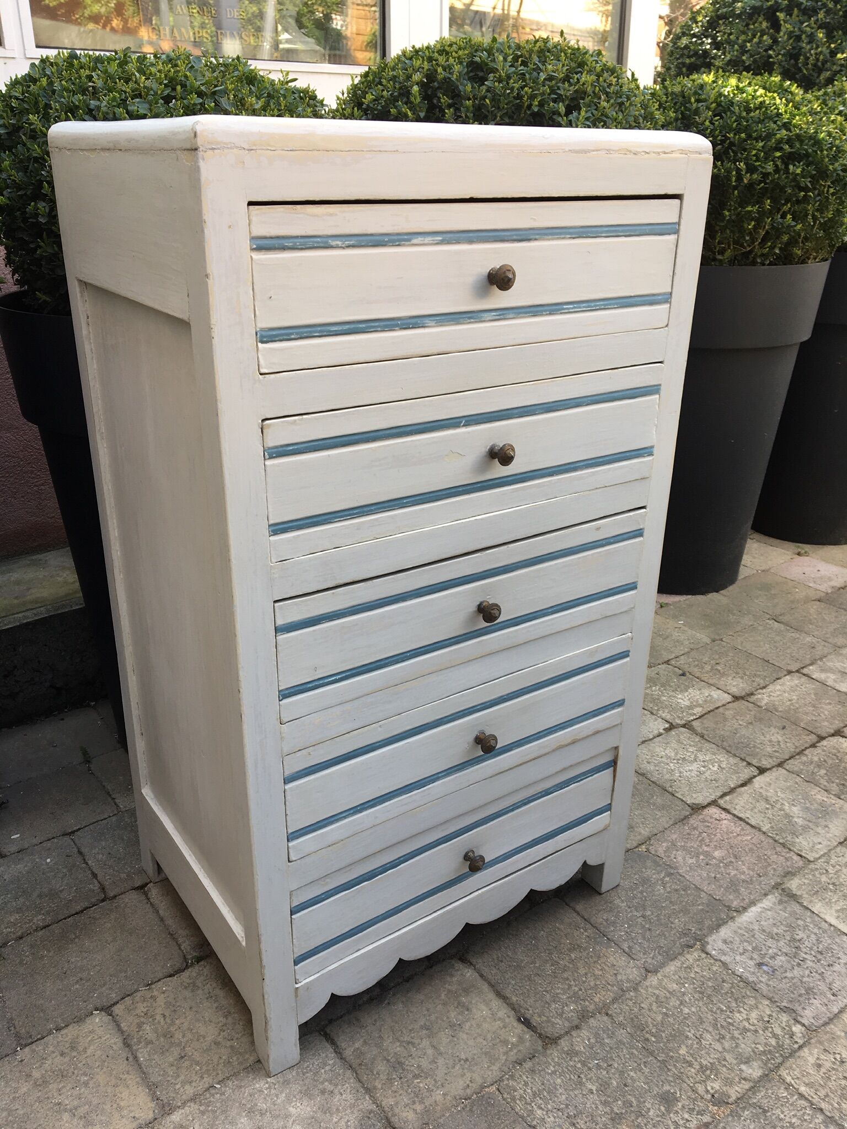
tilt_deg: -23.2
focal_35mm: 29
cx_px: 424
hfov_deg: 48.2
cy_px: 564
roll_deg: -0.2
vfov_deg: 61.7
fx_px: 946
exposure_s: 1/100
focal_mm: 4.15
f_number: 2.2
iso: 25
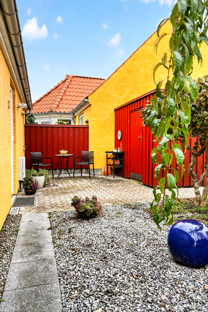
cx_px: 104
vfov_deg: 67.4
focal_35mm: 27
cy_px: 156
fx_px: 234
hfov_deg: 47.9
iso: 400
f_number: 8
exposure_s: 1/60
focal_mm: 27
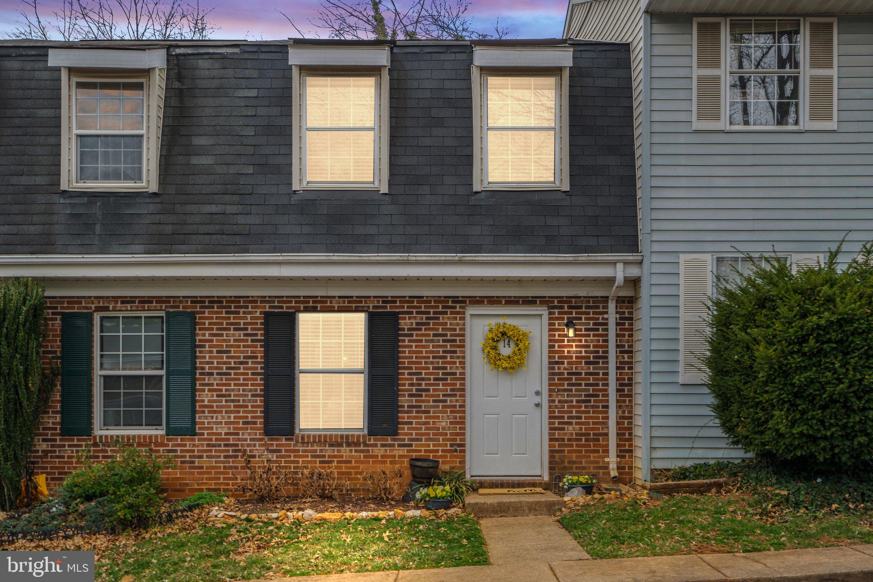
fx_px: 849
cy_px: 291
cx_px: 436
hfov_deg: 54.4
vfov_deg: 37.8
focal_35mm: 35
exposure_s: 1/60
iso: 250
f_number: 10
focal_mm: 35
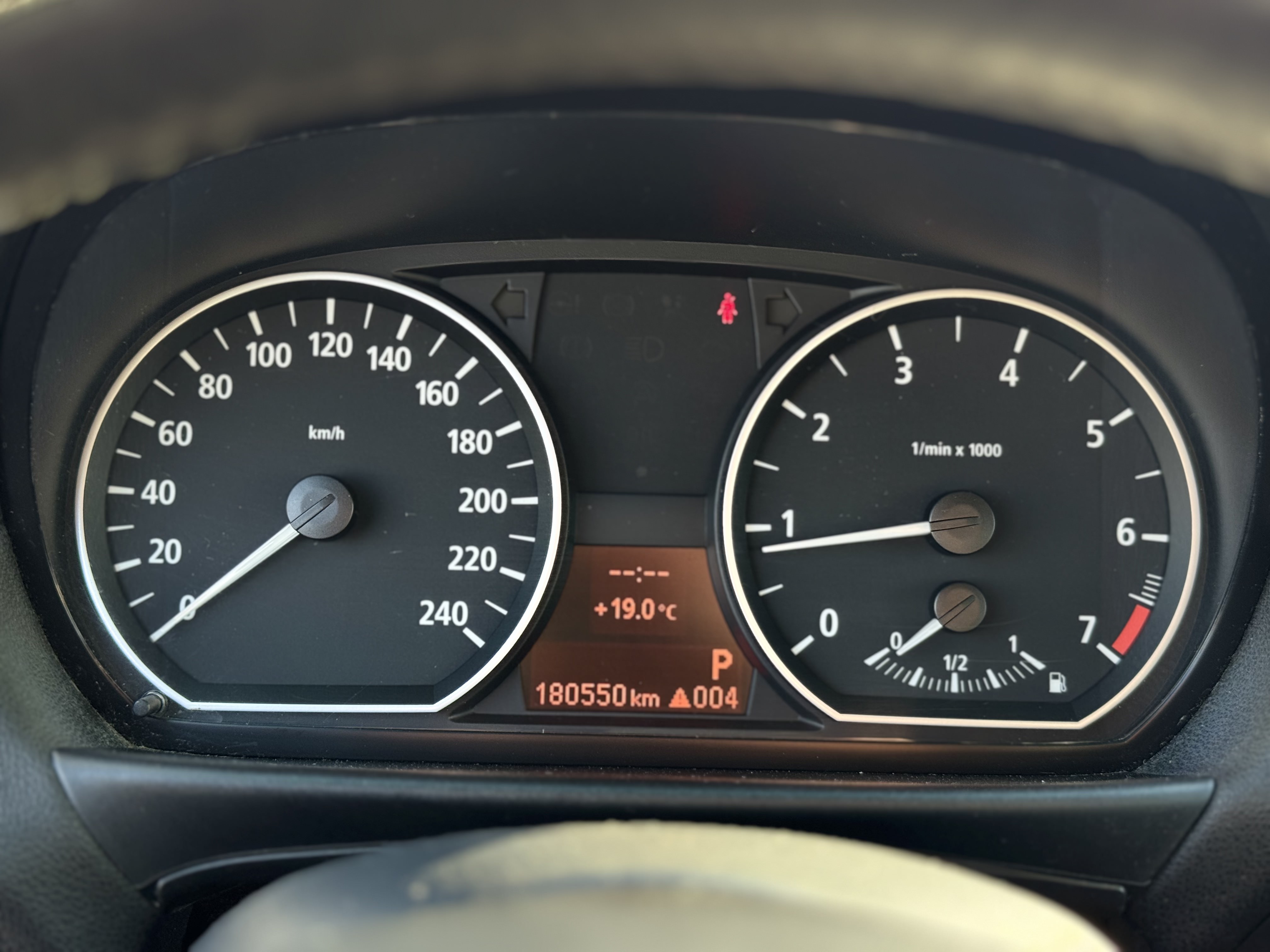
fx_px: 1761
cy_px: 476
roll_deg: -1.0
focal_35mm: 48
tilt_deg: -14.1
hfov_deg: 39.7
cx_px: 635
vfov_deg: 30.3
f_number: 1.78
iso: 64
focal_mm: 6.76
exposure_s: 1/153
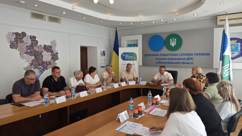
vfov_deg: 44.3
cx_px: 117
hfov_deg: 71.9
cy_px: 63
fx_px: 167
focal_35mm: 26
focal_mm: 6.3
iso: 20
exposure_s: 1/100
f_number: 1.7
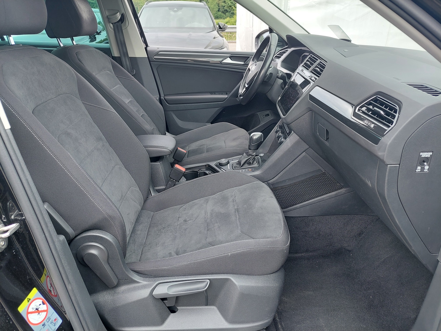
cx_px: 220
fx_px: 306
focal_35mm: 24
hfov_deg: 71.6
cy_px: 166
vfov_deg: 56.8
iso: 50
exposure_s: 1/50
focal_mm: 5.23
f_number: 1.8
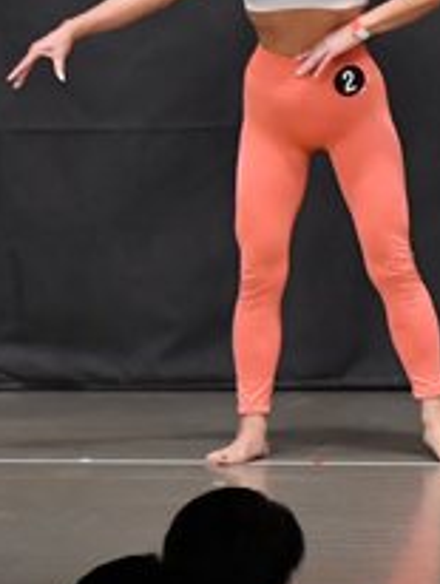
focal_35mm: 498
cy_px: 82
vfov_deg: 4.0
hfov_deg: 3.0
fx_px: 8423
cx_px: 992
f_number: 5.6
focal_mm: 92
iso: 4000
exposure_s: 1/400
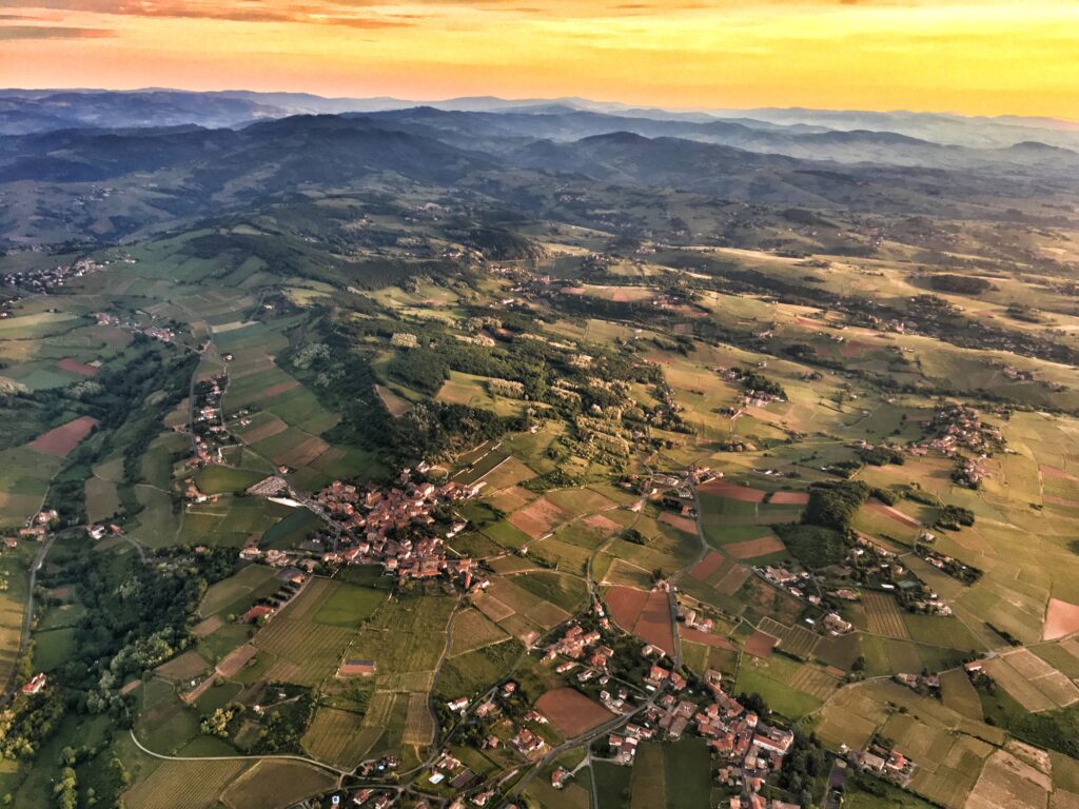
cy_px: 404
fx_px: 904
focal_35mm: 29
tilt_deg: -20.0
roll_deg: -1.7
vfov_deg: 48.2
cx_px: 540
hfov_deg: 61.7
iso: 40
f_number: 2.2
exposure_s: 1/100
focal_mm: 4.15
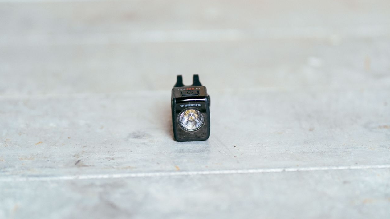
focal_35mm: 90
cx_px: 195
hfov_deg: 23.7
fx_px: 931
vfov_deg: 13.4
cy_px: 111
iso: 400
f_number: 2.5
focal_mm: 85
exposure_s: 1/125
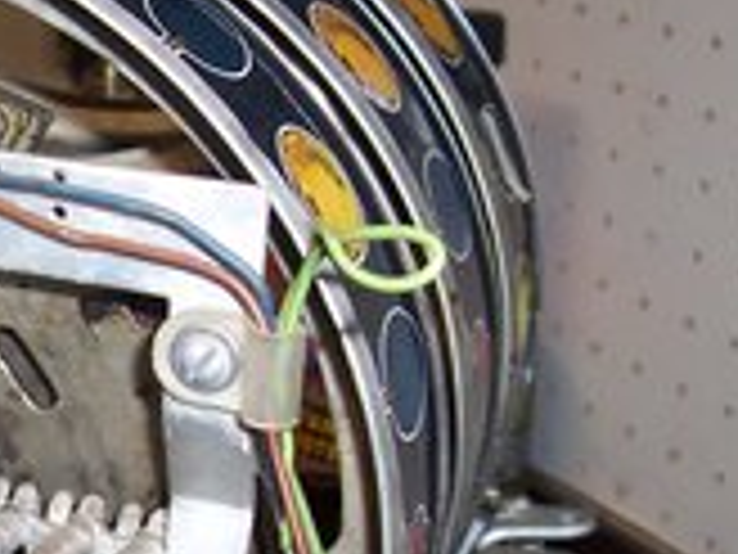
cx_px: -140
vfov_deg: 16.3
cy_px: 410
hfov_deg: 20.4
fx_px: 1919
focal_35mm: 90
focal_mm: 5.6
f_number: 2.8
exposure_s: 1/60
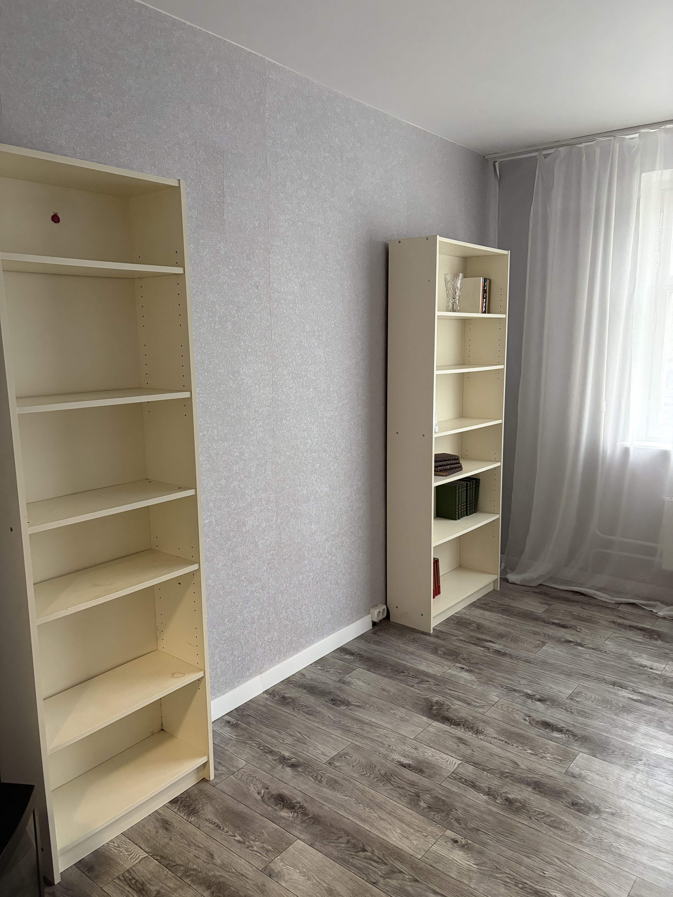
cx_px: 336
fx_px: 674
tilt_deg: -8.0
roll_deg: +0.5
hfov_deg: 53.1
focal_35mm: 26
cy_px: 448
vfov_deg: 67.3
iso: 250
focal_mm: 5.96
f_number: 1.6
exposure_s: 1/60
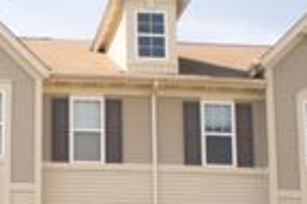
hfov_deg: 18.7
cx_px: -36
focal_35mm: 105
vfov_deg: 12.7
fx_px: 894
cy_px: 253
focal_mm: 20
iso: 200
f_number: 22
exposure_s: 1/1250
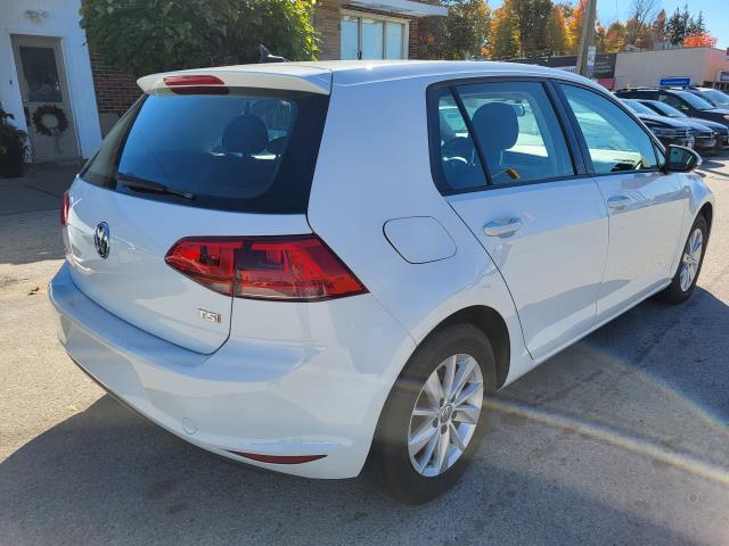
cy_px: 273
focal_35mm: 26
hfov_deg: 67.3
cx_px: 364
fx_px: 548
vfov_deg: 53.1
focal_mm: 5.4
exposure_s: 1/1286
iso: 40
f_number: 1.8
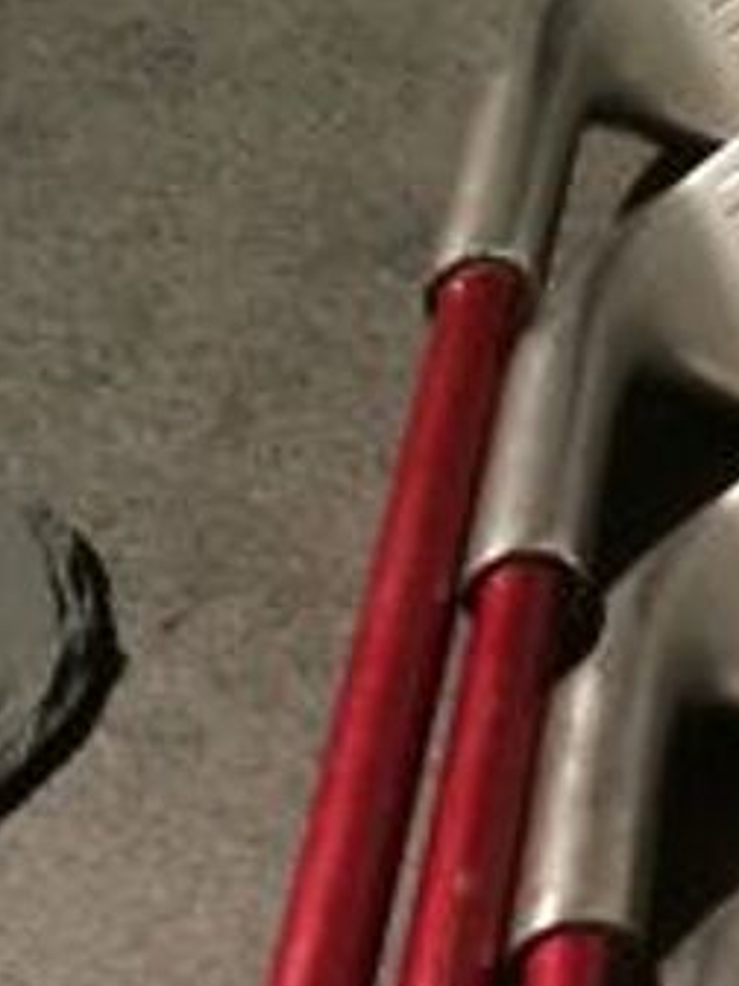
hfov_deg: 12.6
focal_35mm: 115
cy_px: 1202
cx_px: 880
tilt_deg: -51.5
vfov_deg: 16.4
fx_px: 3273
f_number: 2.2
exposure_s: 1/20
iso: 320
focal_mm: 4.15
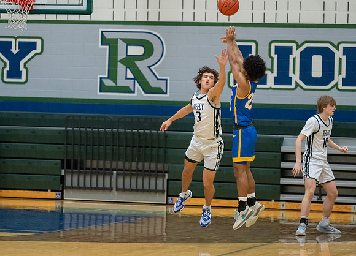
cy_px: 136
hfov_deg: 10.6
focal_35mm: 189
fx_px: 1918
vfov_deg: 7.7
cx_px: 152
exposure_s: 1/1000
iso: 5000
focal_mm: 167
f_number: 2.8
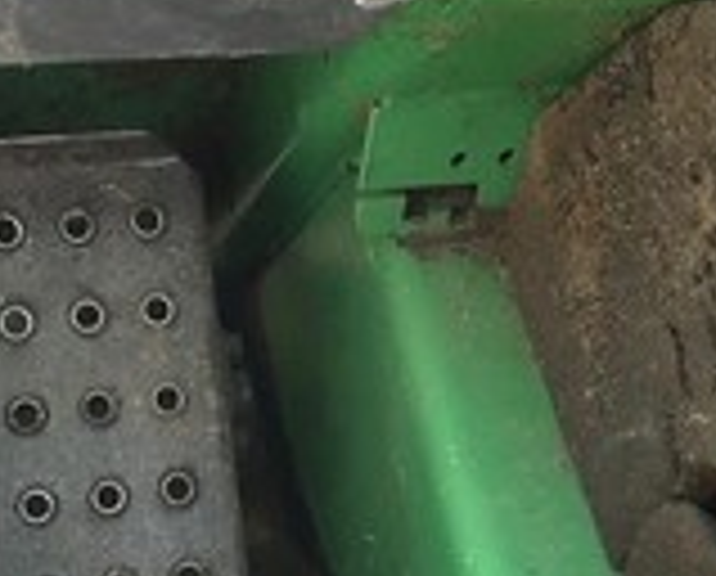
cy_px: 392
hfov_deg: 26.7
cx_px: 302
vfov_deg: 21.5
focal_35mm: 71
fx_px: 1508
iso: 32
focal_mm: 3
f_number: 1.8
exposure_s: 1/172
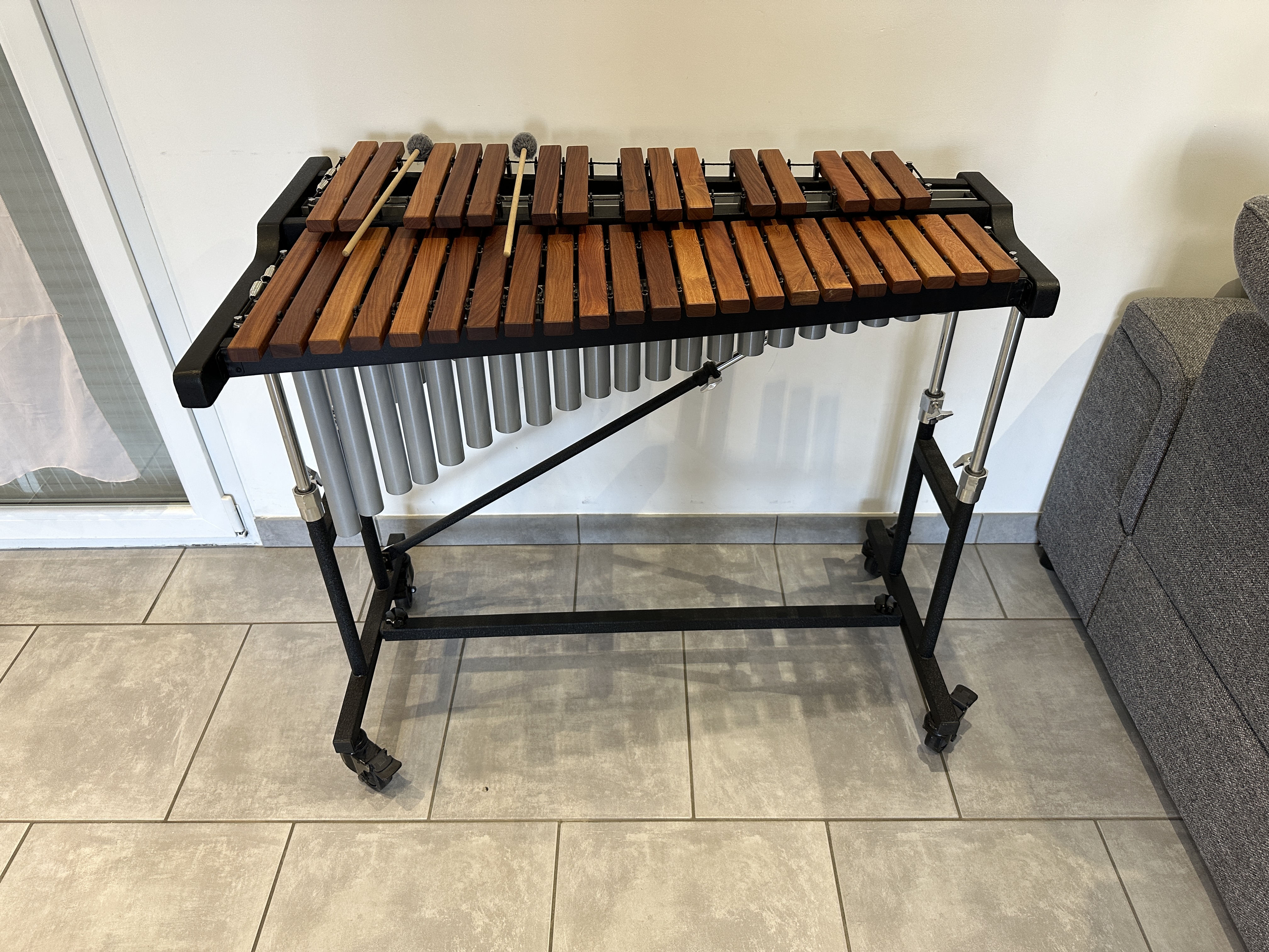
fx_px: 880
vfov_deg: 56.8
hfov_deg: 71.6
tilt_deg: -37.3
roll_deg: +1.0
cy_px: 476
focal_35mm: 24
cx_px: 634
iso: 200
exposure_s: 1/50
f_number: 1.78
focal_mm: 6.86
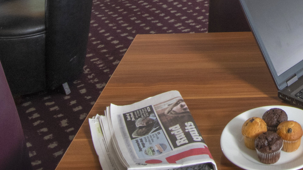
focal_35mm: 65
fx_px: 522
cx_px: 292
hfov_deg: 30.4
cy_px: -175
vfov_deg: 14.9
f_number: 20
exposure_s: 1/8
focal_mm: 15
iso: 640
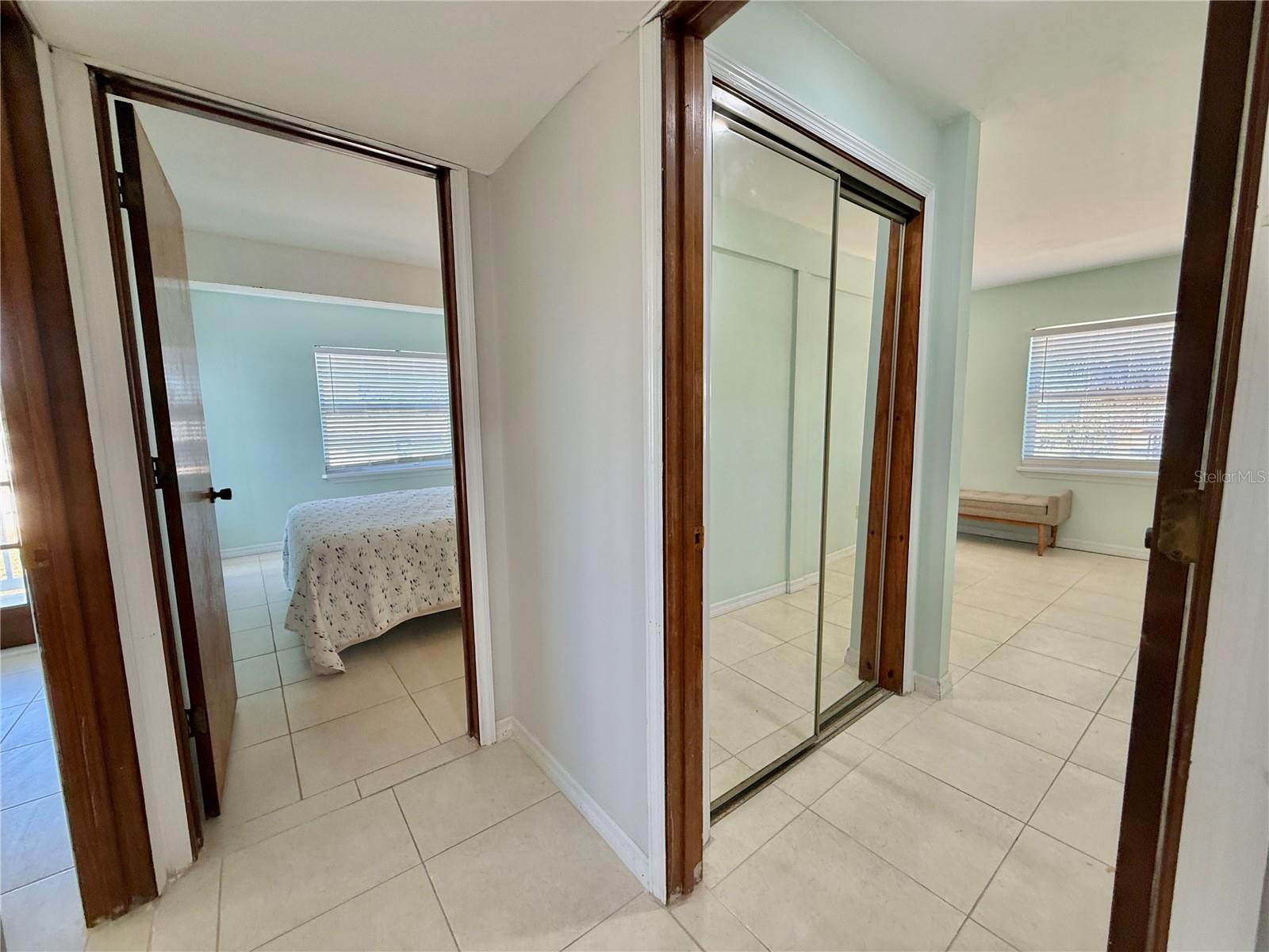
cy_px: 476
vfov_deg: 85.7
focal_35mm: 14
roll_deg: +0.4
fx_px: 513
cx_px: 634
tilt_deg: -6.2
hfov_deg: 102.1
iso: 160
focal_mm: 2.22
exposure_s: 1/120
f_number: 2.2
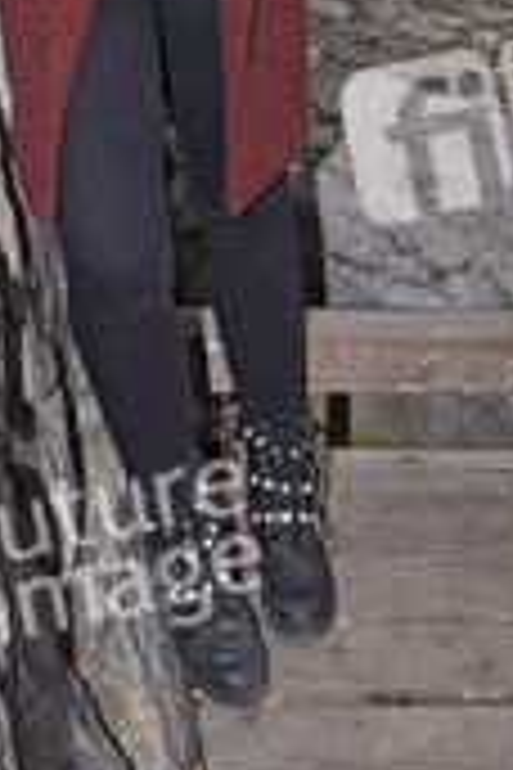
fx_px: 1496
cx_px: 162
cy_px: -108
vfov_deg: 26.3
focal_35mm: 70
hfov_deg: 19.4
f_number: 11
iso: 320
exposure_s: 1/160
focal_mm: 30
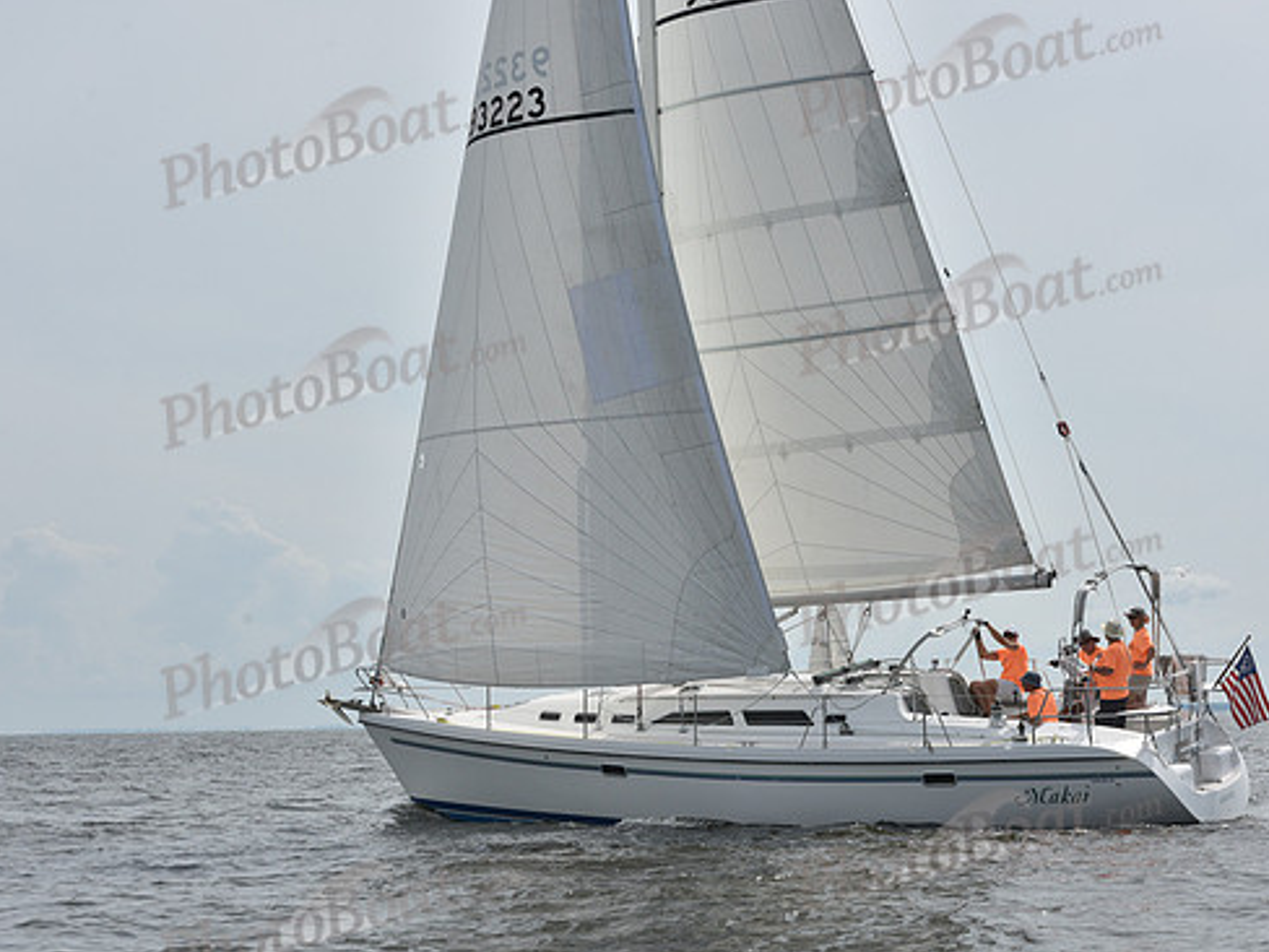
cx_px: 663
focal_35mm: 80
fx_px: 2933
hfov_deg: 24.4
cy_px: 480
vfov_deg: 18.4
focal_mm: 70
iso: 320
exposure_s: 1/1250
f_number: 10
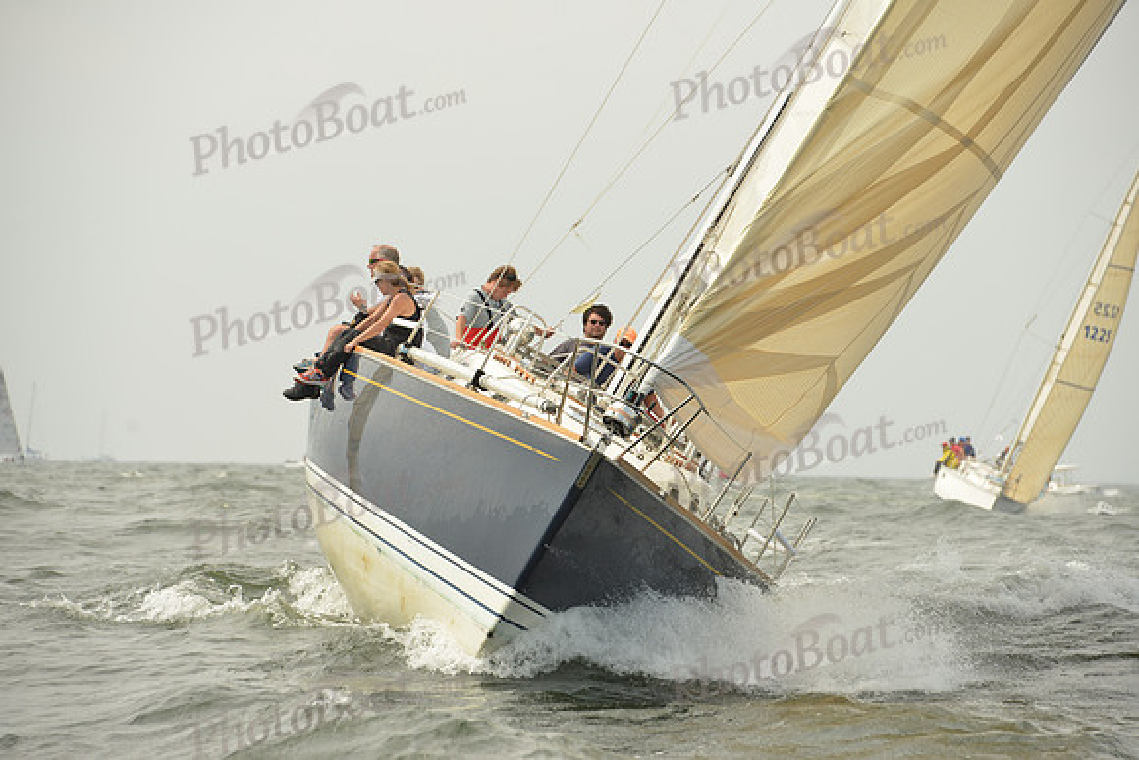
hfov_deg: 10.8
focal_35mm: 190
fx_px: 6013
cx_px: 570
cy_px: 380
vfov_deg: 7.2
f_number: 8
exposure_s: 1/1250
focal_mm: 190
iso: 320
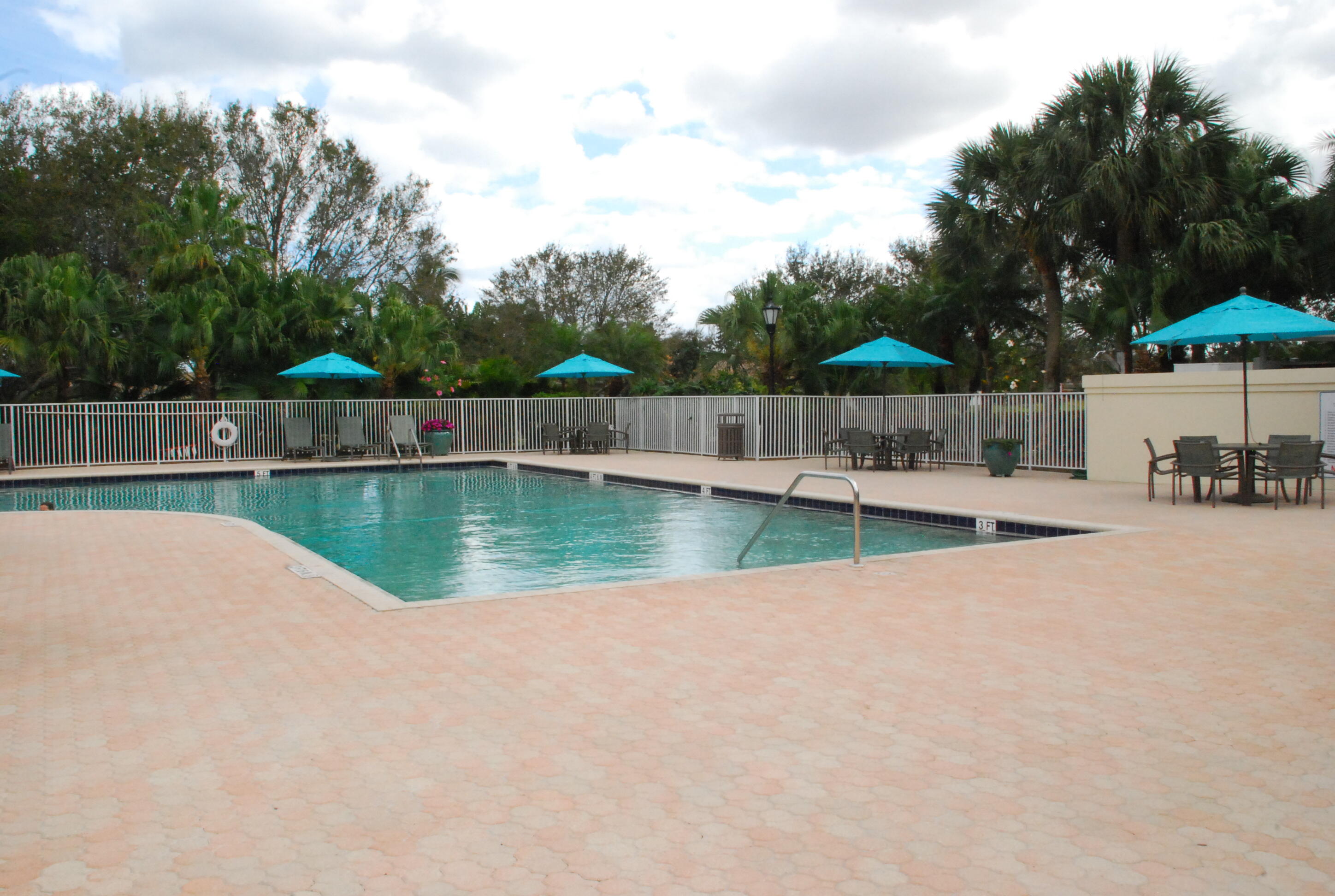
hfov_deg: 61.8
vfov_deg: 43.8
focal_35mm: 30
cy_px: 448
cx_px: 668
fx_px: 1115
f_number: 22
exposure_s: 1/200
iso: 1600
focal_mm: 20
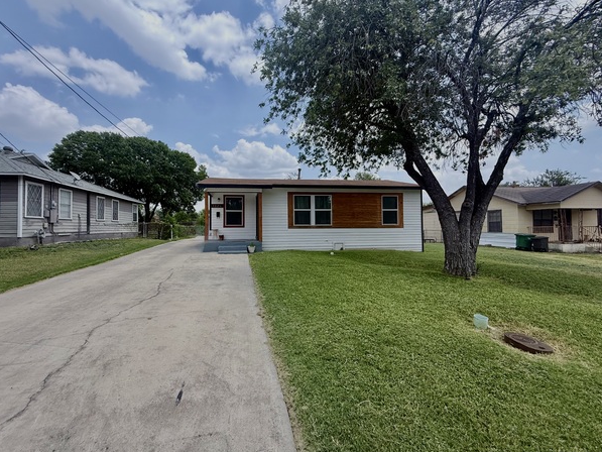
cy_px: 220
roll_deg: +0.7
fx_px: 261
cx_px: 280
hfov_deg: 98.0
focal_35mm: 15
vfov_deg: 81.7
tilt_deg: +1.2
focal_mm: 2.22
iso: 50
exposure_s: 1/2092
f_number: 2.2
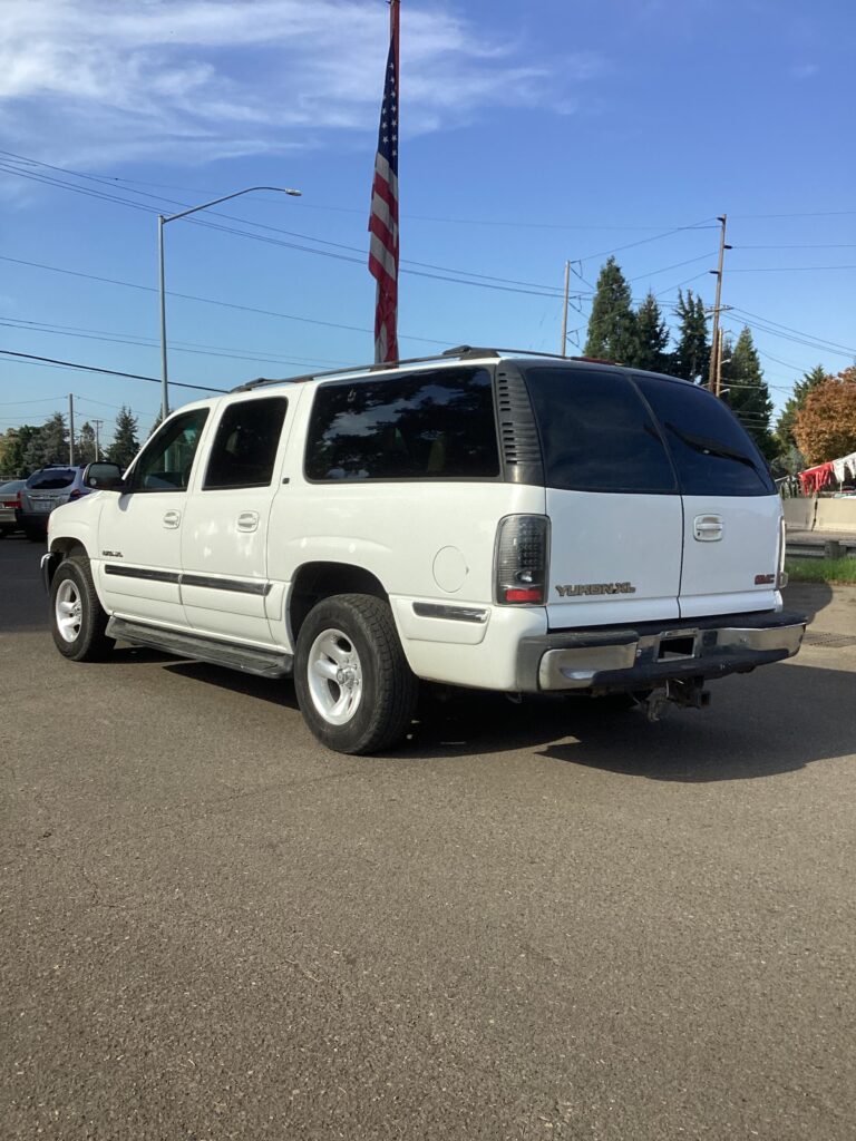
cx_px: 428
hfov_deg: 45.4
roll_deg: -0.1
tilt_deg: -5.9
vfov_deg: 58.4
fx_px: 1022
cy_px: 570
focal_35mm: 31
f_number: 2.4
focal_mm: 3.3
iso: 25
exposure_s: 1/1359
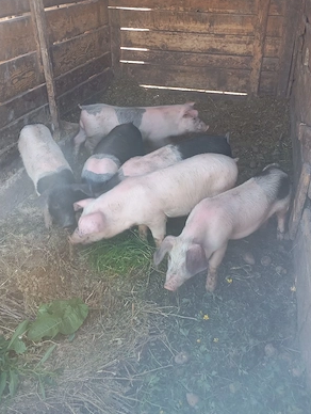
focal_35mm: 38
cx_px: 158
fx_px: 454
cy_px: 205
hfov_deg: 37.8
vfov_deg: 48.9
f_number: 1.8
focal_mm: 4.27
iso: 281
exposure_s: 1/50
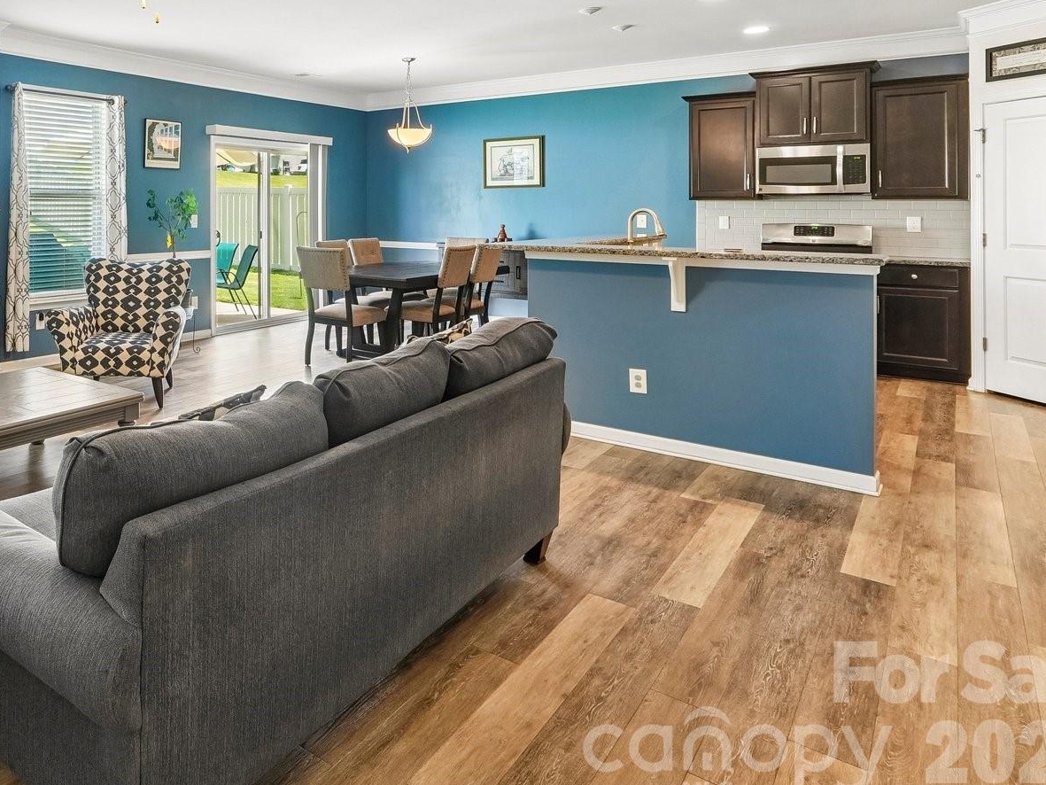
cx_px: 209
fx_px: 756
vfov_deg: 52.8
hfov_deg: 63.4
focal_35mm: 25
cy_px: 210
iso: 400
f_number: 8
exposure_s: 1/10
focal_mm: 10
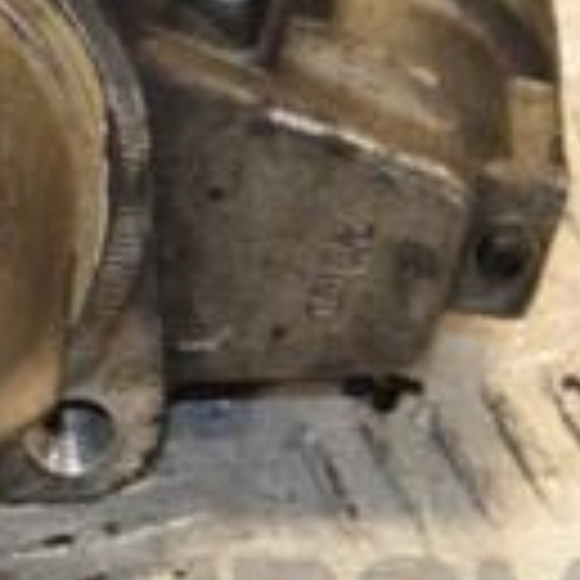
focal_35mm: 446
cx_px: -76
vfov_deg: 3.9
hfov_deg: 3.9
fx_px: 8454
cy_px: 27
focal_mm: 75
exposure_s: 1/200
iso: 800
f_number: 6.3
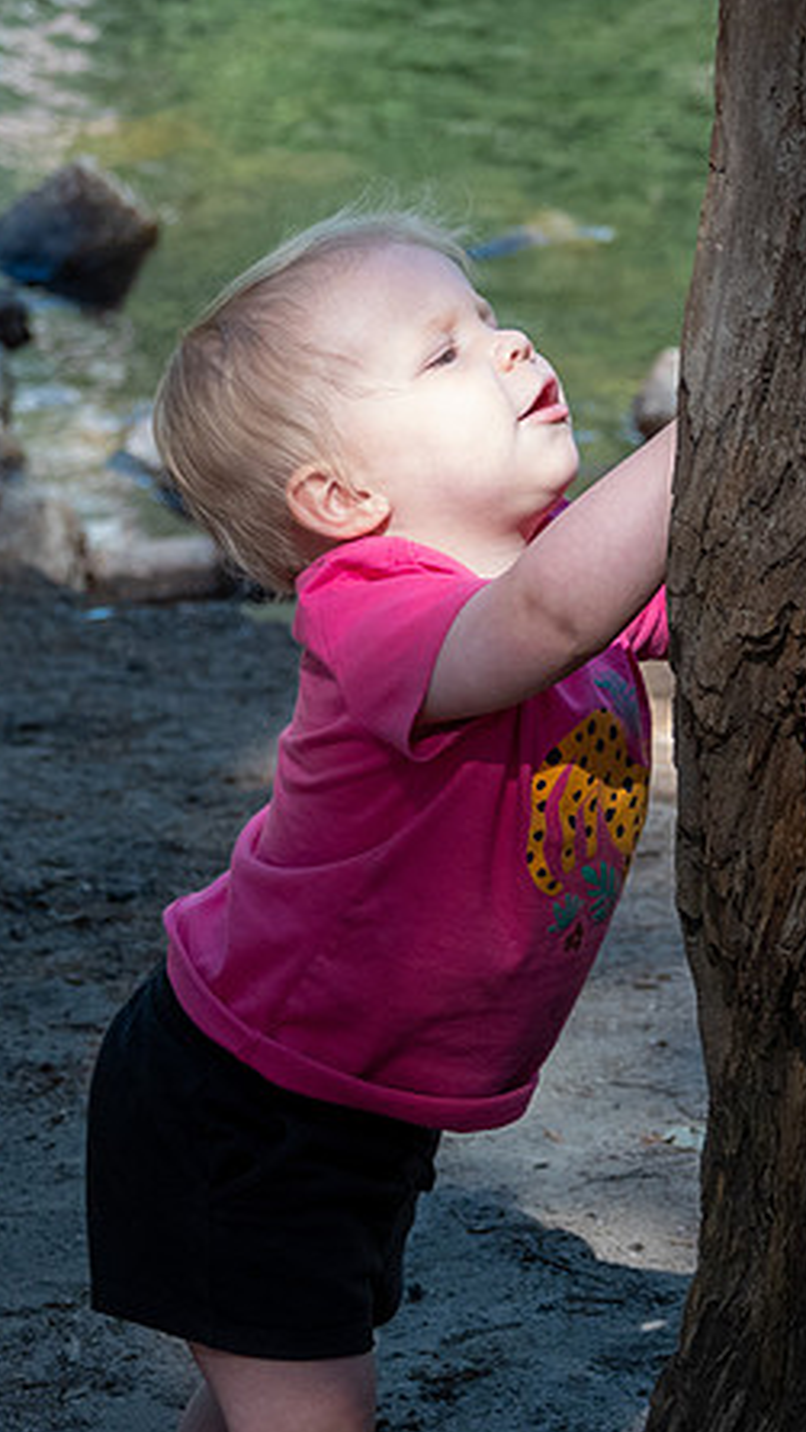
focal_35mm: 184
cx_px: 440
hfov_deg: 6.6
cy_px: 655
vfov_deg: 11.7
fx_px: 6988
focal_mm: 39.42
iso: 500
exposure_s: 1/500
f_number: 4
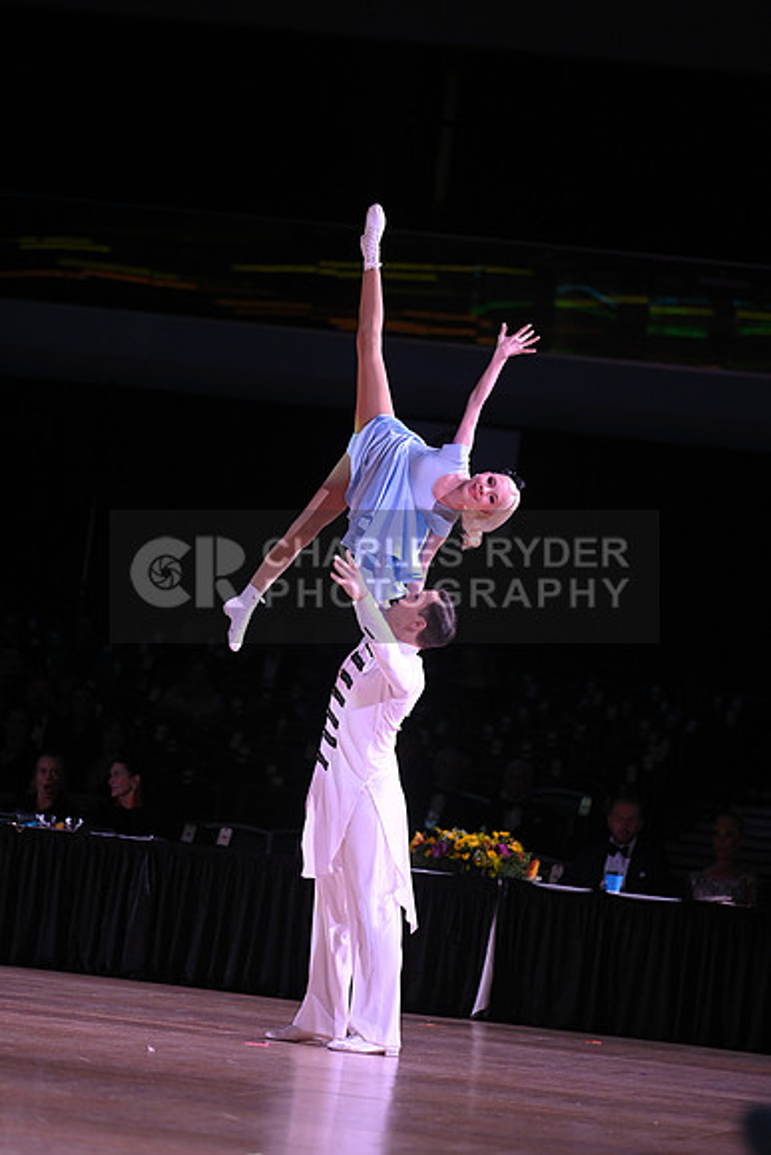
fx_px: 5779
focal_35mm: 180
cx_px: 386
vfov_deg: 11.4
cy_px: 578
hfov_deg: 7.6
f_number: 4
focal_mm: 180
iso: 1600
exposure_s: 1/200
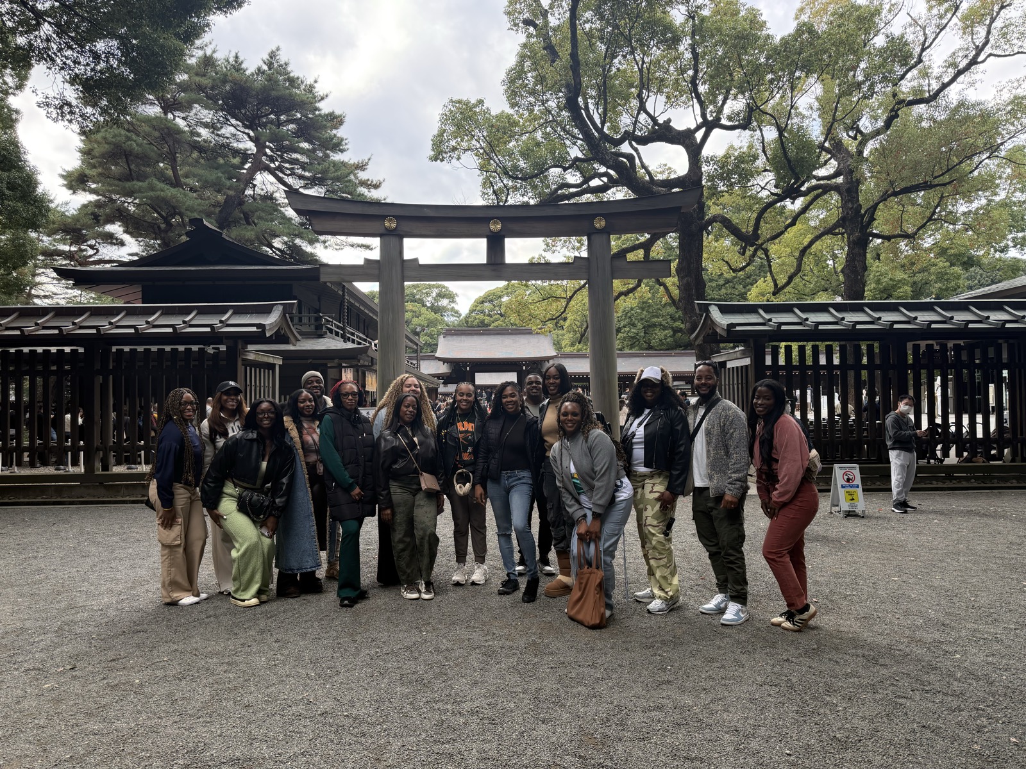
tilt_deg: +1.1
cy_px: 384
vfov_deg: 56.8
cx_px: 513
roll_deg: +1.0
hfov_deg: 71.6
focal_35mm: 24
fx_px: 711
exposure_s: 1/507
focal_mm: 6.76
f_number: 1.78
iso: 100
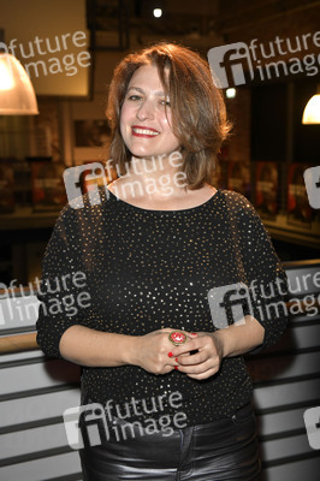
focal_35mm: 52
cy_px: 240
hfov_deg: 25.9
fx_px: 694
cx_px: 160
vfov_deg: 38.2
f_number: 5.6
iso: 1600
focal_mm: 52
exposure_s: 1/160
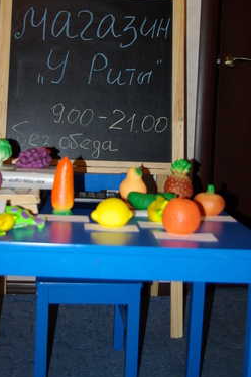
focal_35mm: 53
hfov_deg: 25.4
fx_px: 555
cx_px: 97
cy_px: 120
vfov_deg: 37.1
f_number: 4
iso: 200
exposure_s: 1/40
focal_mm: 24
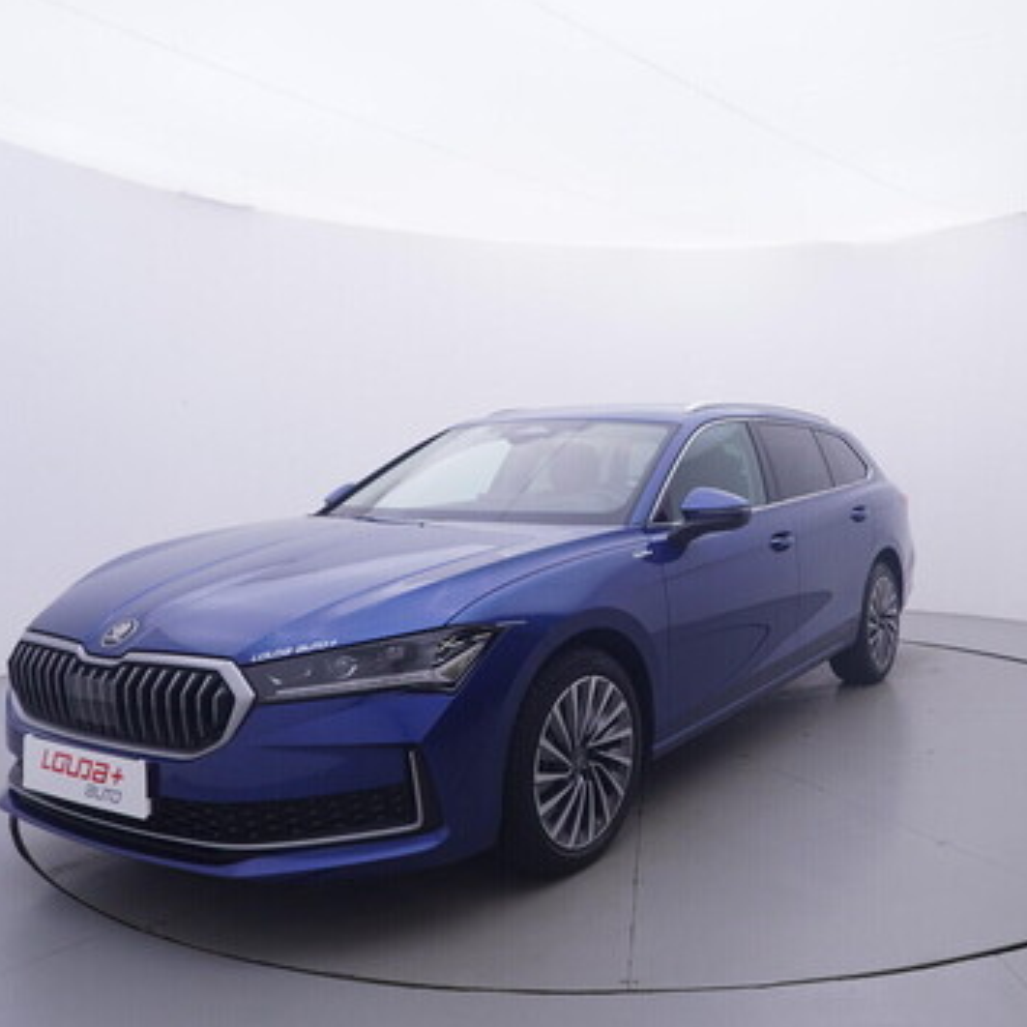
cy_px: 515
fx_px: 996
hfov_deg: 53.5
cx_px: 686
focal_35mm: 30
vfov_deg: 54.6
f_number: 5
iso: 200
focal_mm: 15
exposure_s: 1/80
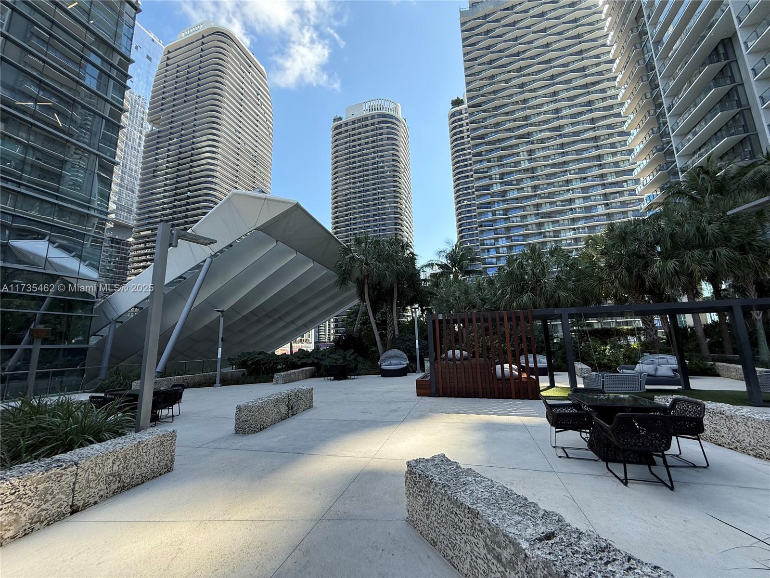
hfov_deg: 102.1
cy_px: 289
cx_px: 385
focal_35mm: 14
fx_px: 311
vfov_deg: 85.7
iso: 64
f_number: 2.2
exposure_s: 1/549
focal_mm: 2.22
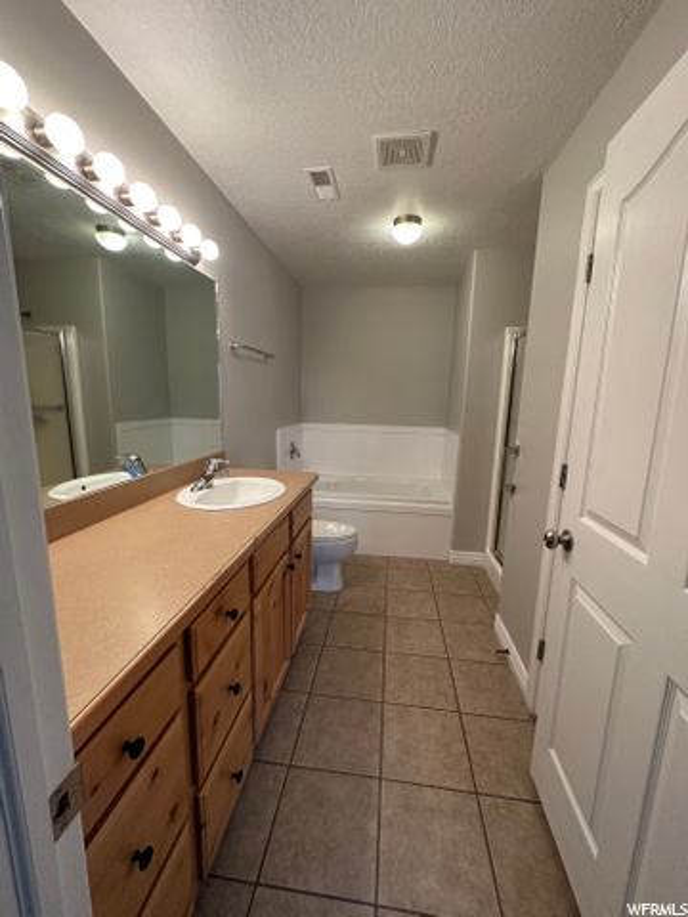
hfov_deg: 85.7
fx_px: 371
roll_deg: -2.6
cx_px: 344
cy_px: 458
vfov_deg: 102.1
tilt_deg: -9.5
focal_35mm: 14
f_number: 2.2
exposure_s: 1/60
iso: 250
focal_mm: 2.22
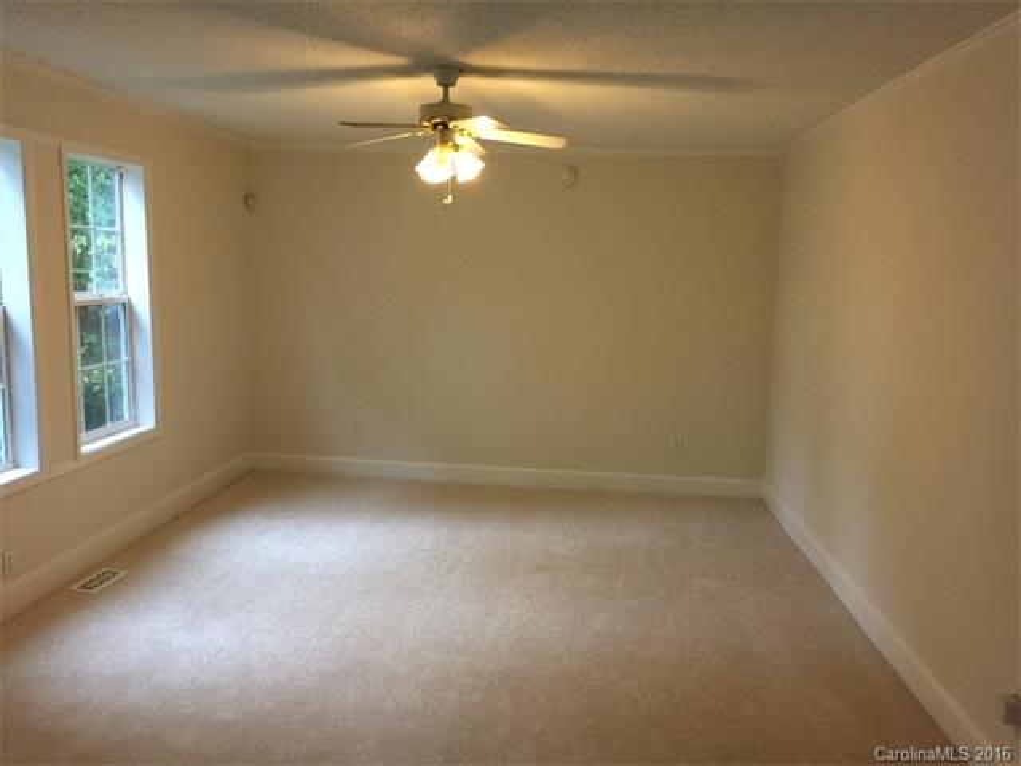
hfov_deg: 61.7
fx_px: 855
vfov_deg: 48.2
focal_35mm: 29
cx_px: 510
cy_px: 383
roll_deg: -1.5
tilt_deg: -8.9
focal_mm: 4.15
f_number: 2.2
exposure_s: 1/10
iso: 100
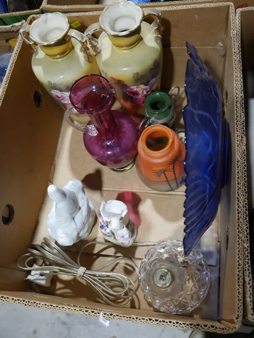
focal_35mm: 32
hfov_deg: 44.2
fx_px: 313
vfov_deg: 56.8
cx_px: 127
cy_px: 169
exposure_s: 1/60
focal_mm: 16
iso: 250
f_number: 3.6
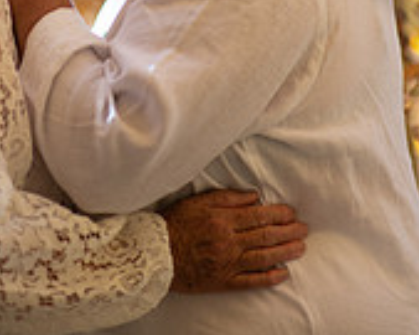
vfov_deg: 7.2
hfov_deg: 9.1
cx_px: 123
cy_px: -151
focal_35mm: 212
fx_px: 2627
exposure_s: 1/2000
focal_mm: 85
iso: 100
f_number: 1.6
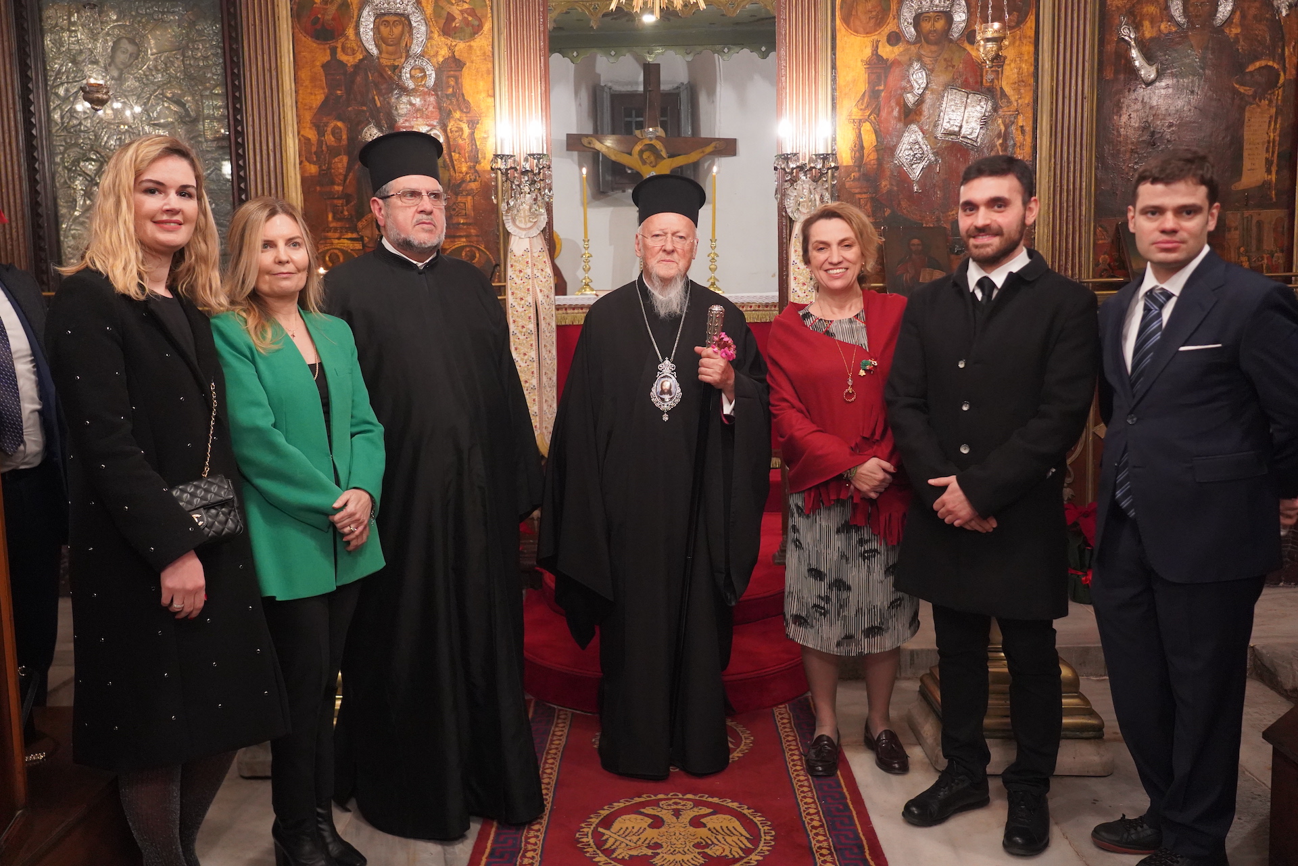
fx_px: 1082
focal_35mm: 30
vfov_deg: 43.6
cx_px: 649
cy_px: 433
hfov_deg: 61.9
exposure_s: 1/160
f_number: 4
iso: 6400
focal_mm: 30
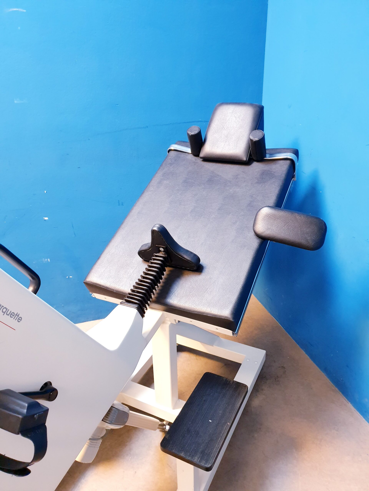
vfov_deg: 67.3
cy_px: 246
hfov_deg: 53.1
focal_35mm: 26
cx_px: 184
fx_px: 370
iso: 320
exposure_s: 1/50
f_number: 1.5
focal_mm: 4.3
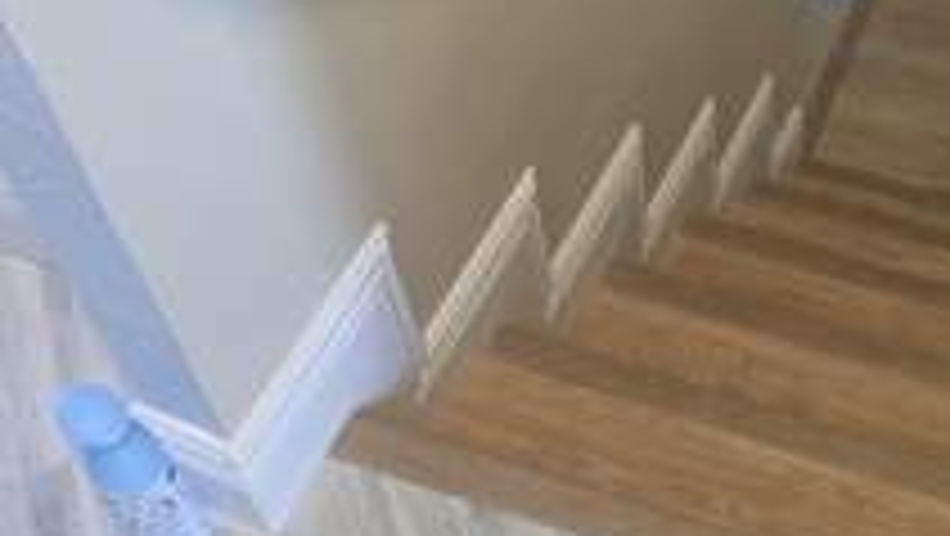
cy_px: 2
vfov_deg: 20.5
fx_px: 1437
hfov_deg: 34.8
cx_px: 828
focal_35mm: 57
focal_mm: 6.5
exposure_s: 1/120
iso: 320
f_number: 1.4
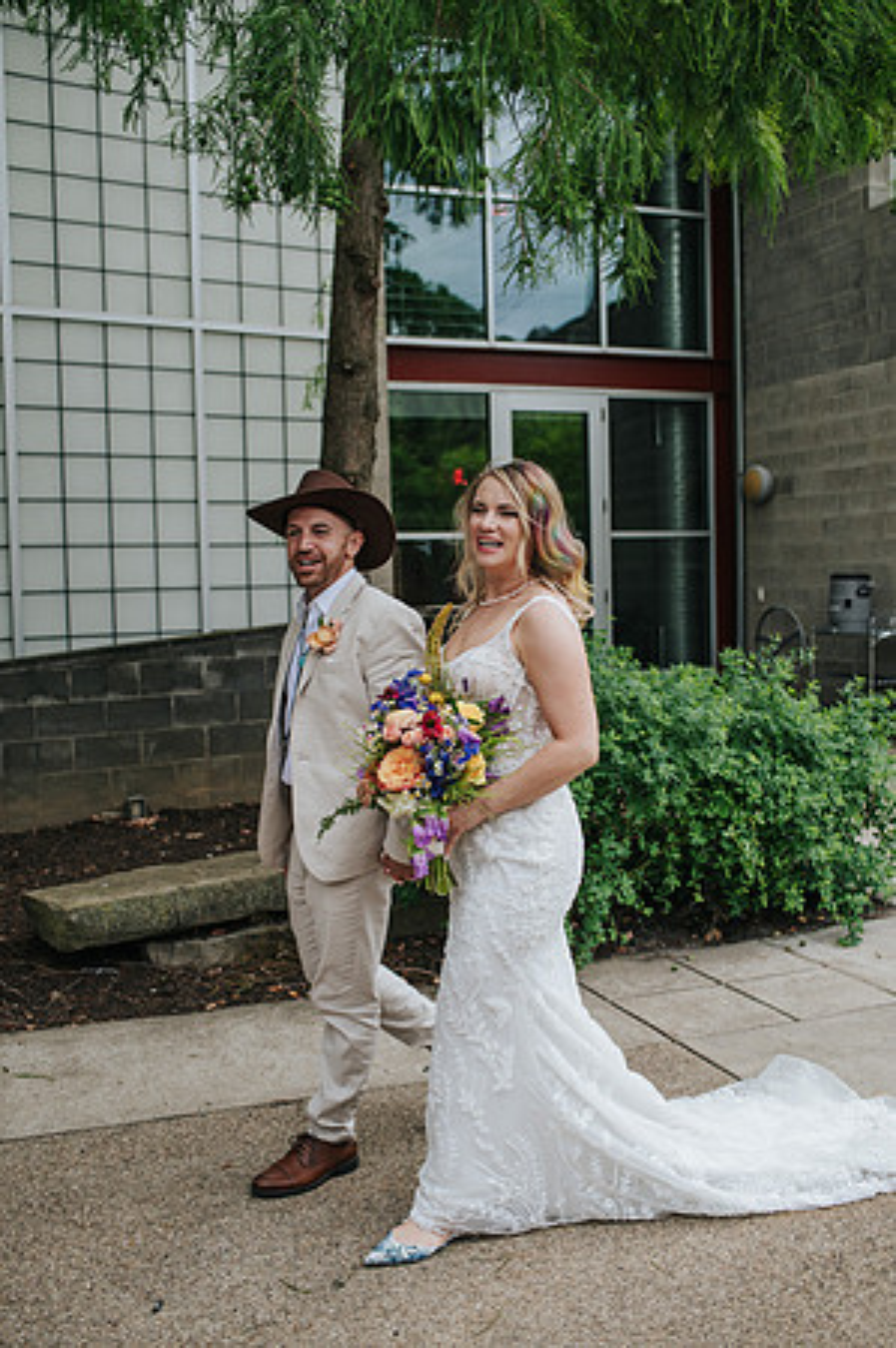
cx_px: 448
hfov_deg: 37.8
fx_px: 1310
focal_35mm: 35
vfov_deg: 54.5
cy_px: 674
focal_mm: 35
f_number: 3.2
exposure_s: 1/320
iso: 400
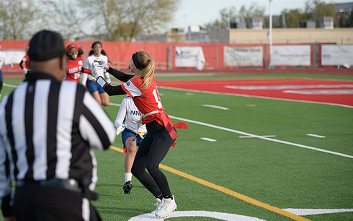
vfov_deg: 10.6
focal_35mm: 123
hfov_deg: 17.0
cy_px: 94
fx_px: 1183
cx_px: 146
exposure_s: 1/4000
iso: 640
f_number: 2.8
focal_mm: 102
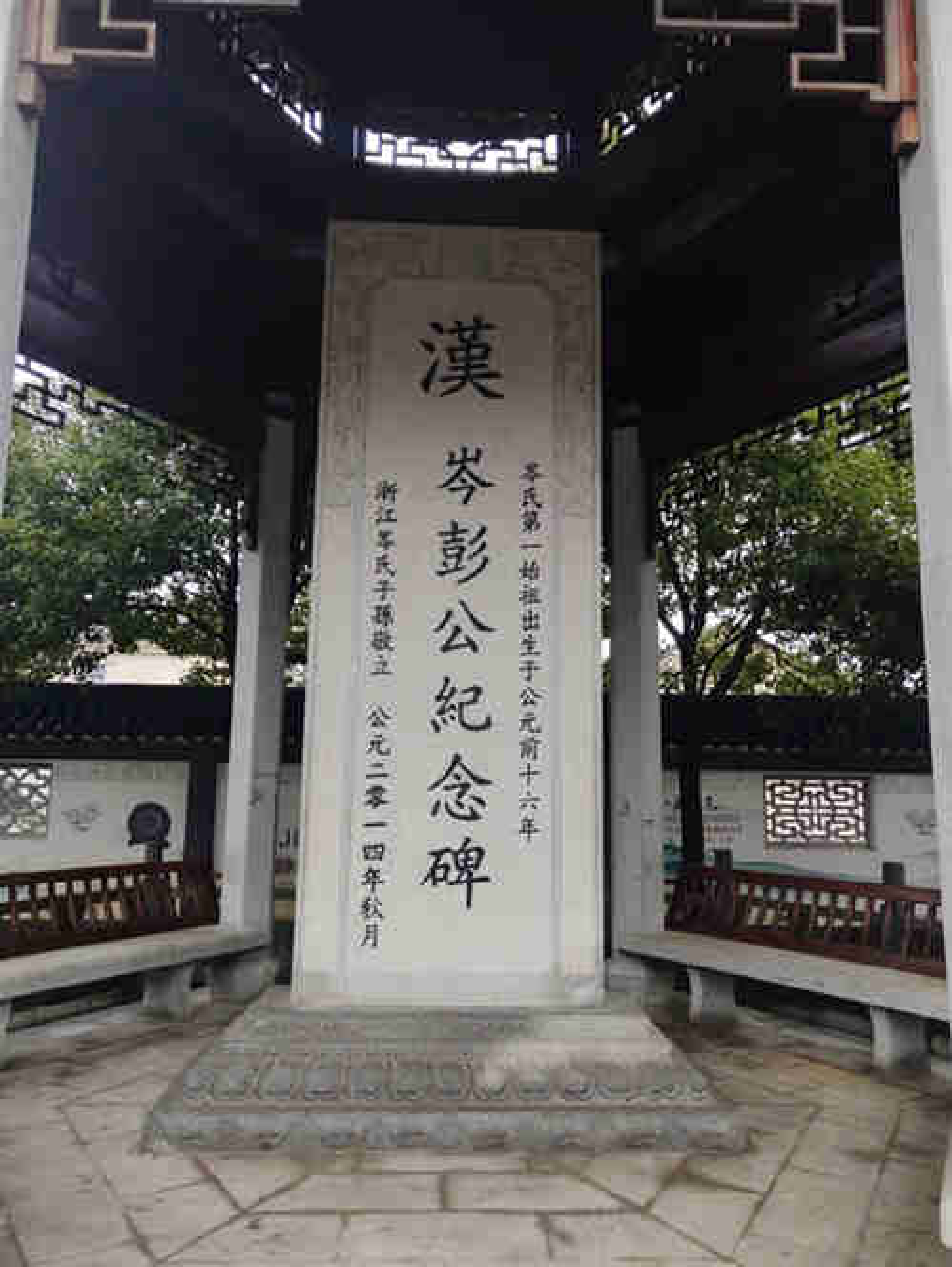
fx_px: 1099
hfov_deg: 46.8
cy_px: 634
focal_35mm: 30
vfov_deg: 59.9
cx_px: 476
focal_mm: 3.95
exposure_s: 1/24
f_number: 1.8
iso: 124
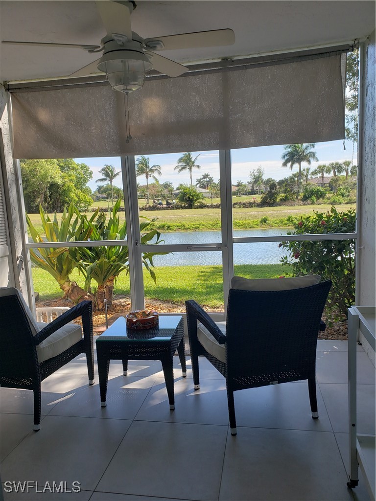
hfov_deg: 53.1
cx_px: 188
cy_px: 250
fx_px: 377
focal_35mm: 26
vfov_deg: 67.3
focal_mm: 4.3
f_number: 2.4
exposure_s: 1/322
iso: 50
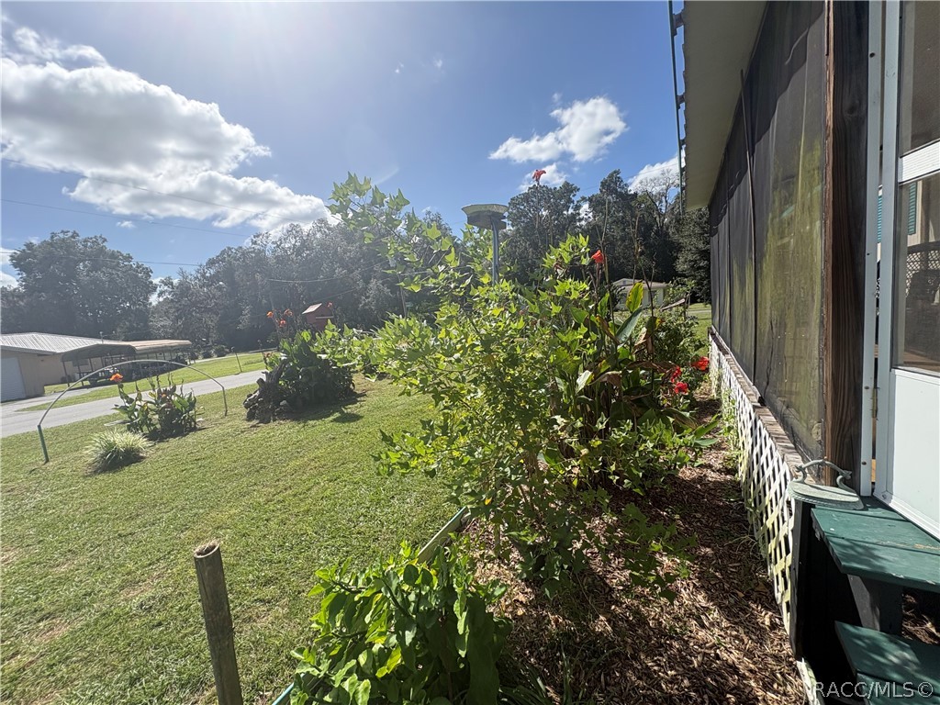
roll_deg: +6.5
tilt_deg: -4.6
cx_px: 470
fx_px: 380
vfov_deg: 85.7
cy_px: 352
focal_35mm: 14
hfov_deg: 102.1
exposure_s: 1/1420
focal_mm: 2.22
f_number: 2.2
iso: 64
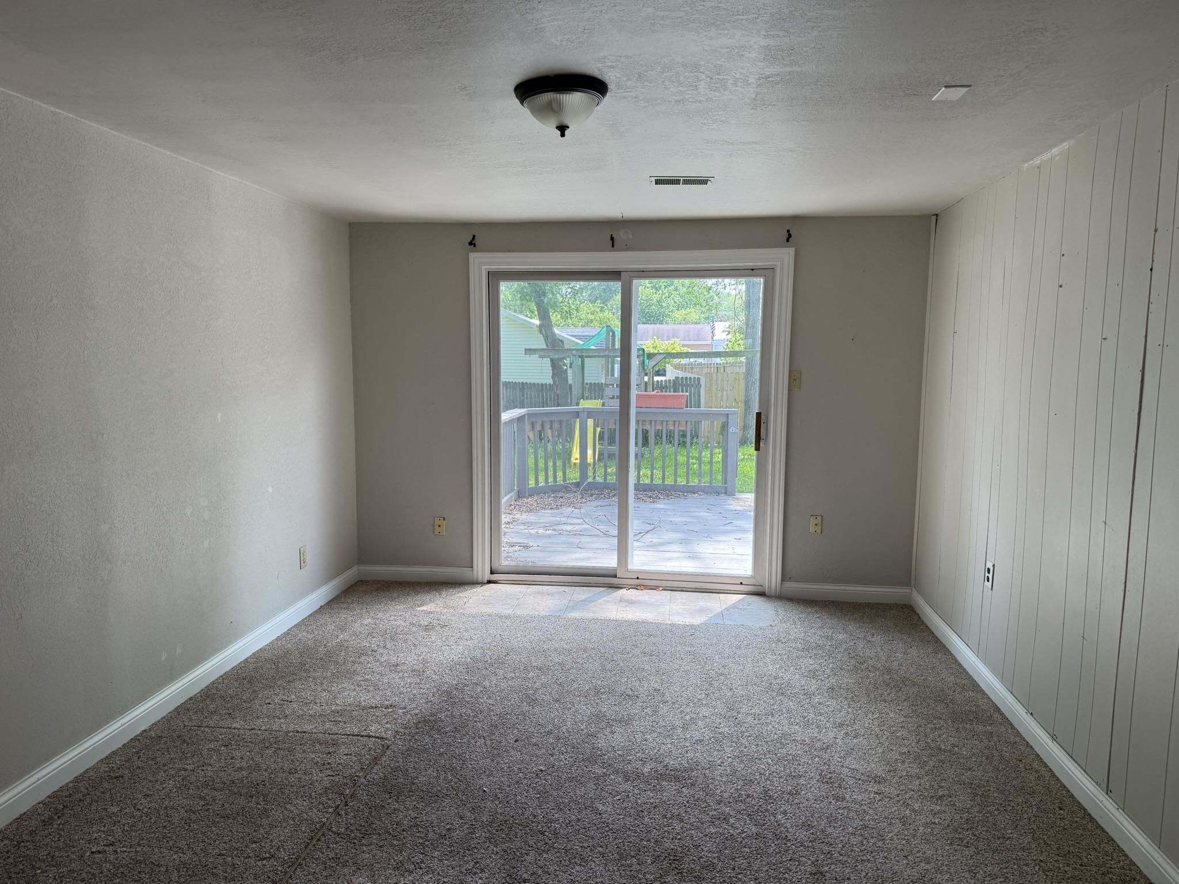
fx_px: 817
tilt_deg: -6.6
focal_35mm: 24
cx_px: 590
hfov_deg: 71.6
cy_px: 442
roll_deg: -0.3
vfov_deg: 56.8
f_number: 1.78
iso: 64
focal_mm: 6.76
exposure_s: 1/198
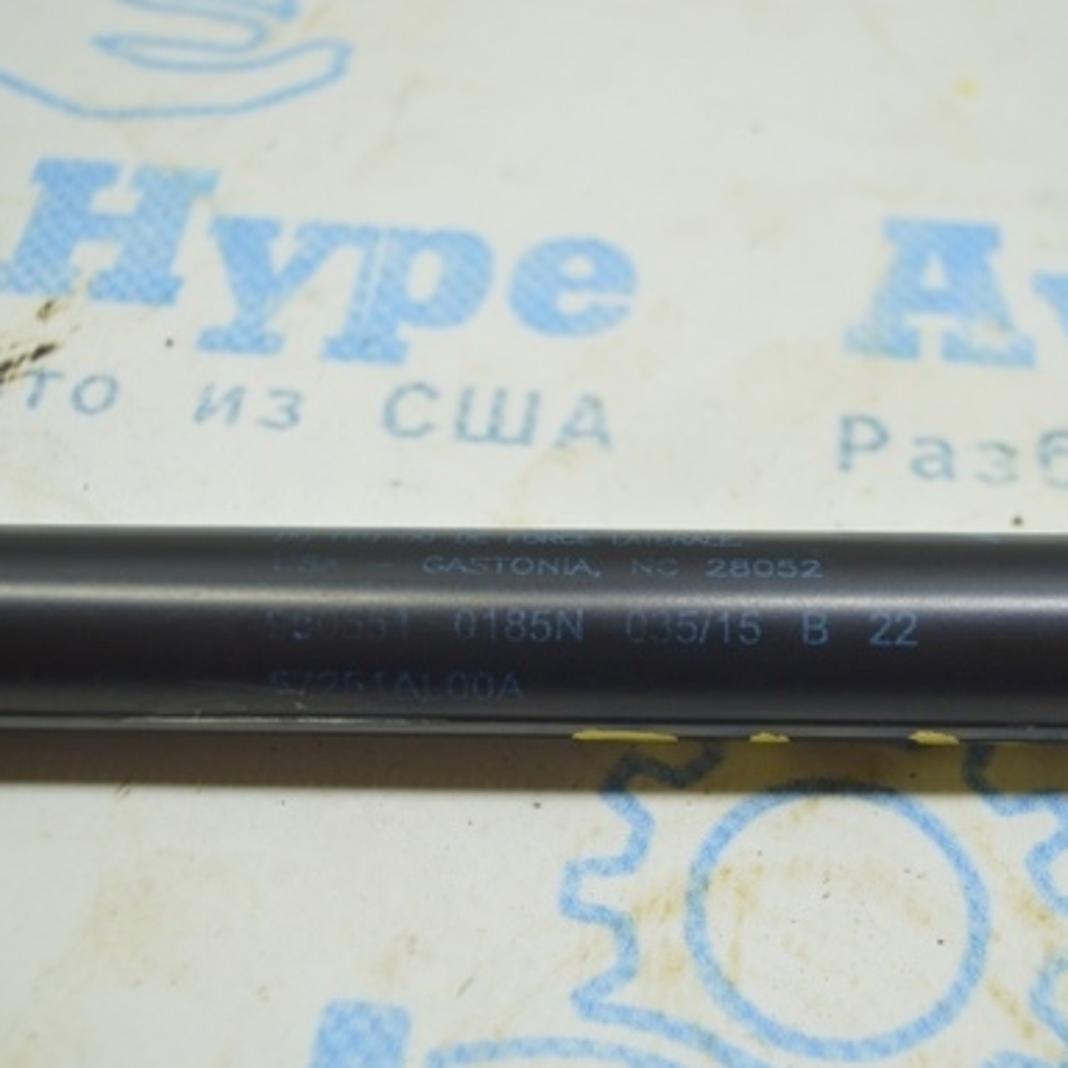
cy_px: 584
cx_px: 586
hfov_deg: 33.4
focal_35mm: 51
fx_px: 1780
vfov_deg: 33.4
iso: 400
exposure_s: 1/60
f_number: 4
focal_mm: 24
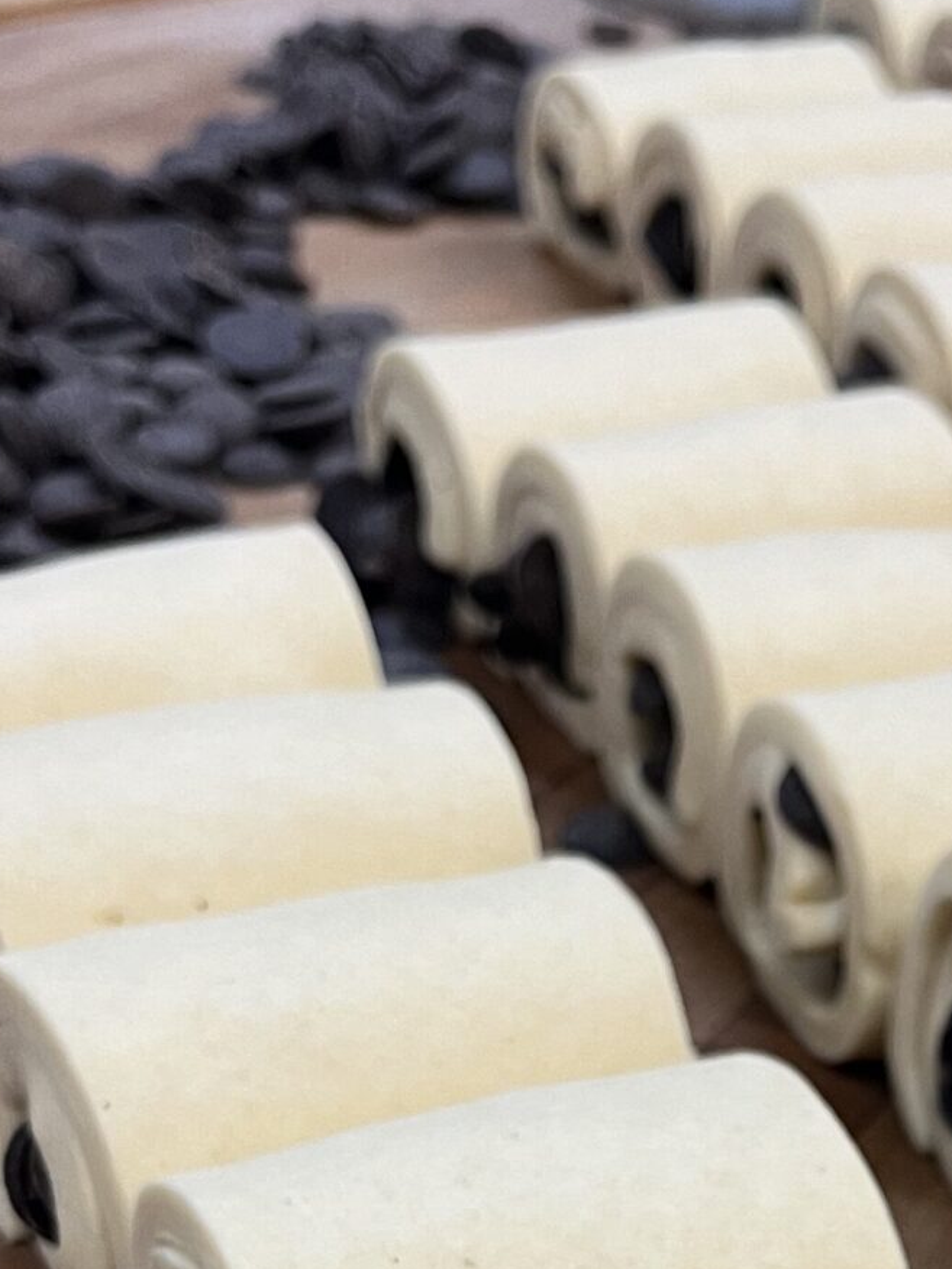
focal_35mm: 76
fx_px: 2787
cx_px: 765
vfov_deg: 23.4
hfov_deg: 19.2
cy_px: 1531
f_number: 1.6
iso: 100
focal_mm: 5.1
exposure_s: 1/64
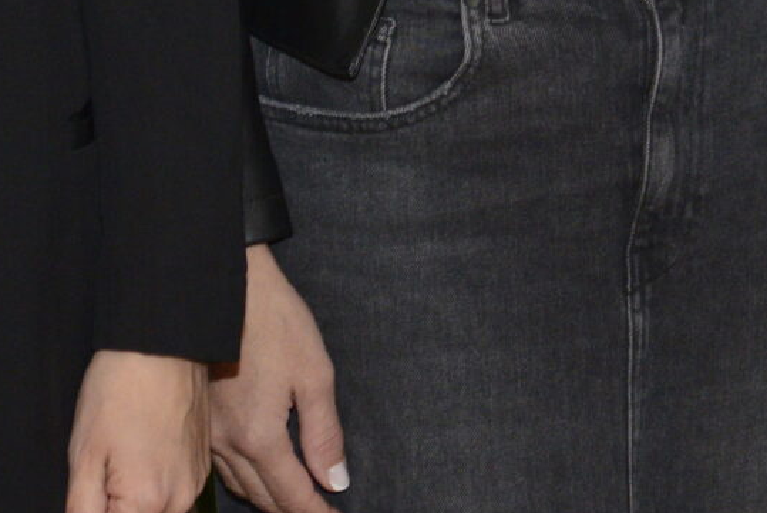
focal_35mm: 247
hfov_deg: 8.2
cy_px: -498
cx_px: 936
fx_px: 5265
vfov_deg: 5.5
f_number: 4.5
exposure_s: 1/60
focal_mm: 52
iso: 2000
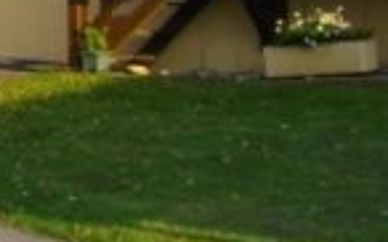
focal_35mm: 178
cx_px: -314
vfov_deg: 7.1
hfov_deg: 11.0
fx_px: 1881
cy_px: -250
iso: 100
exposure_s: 1/160
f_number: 5.5
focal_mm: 5.7
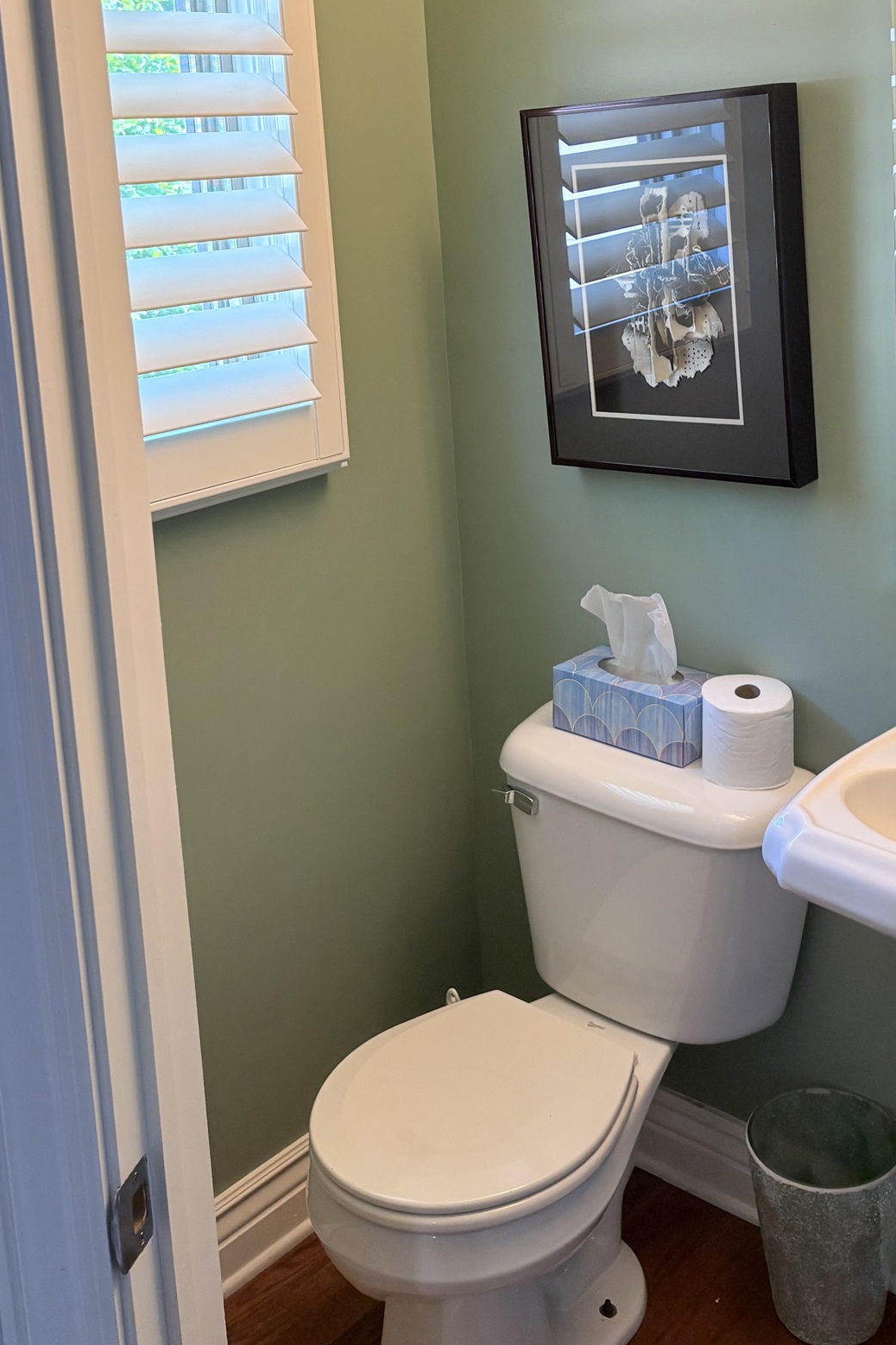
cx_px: 544
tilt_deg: -8.5
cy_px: 384
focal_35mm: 40
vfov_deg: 47.2
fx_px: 1493
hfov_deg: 33.3
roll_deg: +3.4
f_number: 1.6
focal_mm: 5.96
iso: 125
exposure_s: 1/60
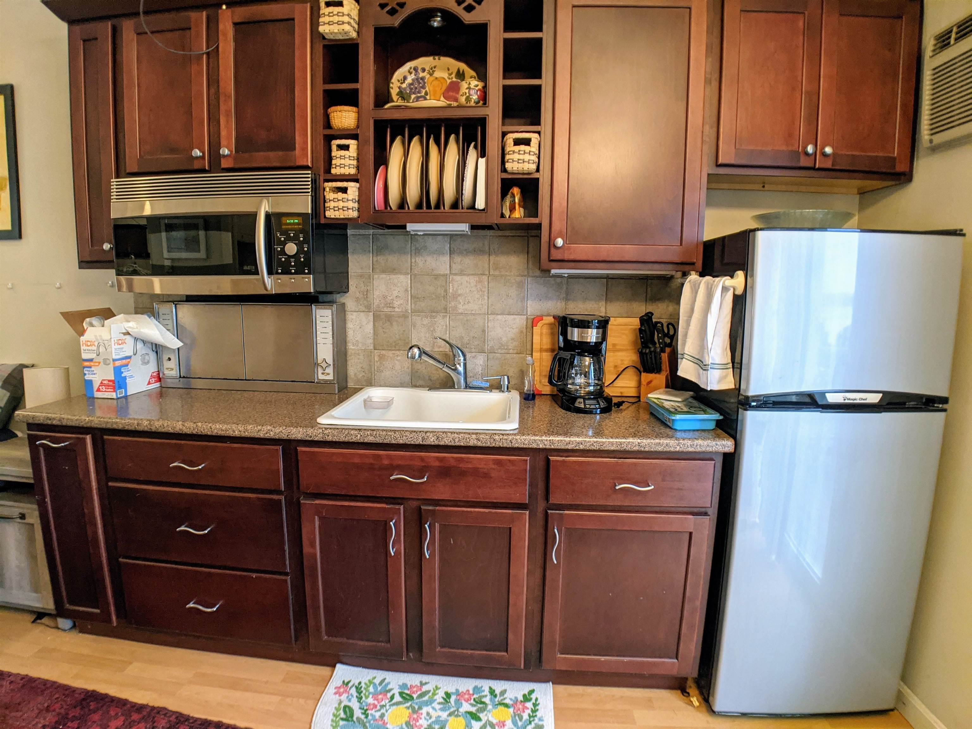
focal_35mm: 27
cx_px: 486
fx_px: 758
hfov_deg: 65.3
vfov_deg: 51.4
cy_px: 364
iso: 306
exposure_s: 1/60
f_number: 1.8
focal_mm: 4.44
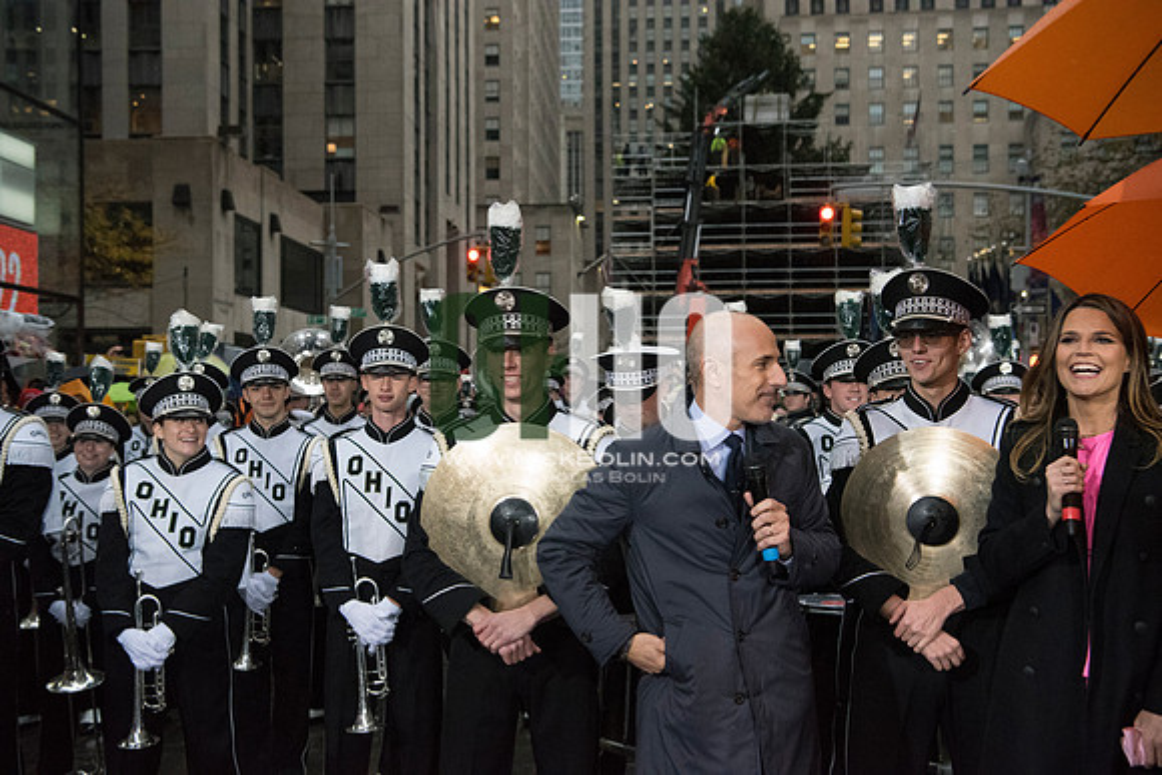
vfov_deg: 33.4
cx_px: 581
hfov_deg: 48.4
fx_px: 1291
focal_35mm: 40
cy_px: 388
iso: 10000
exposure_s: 1/2500
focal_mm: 40
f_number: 4
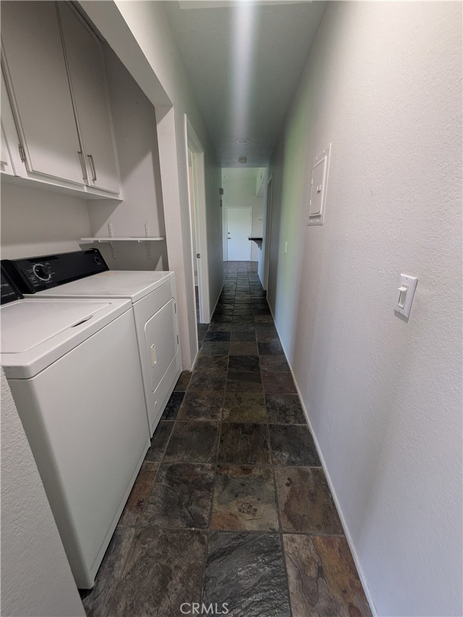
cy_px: 308
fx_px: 249
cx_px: 232
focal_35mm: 14
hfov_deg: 85.7
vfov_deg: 102.0
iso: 135
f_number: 2.2
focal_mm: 1.83
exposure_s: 1/24
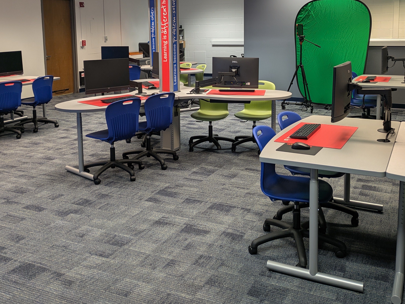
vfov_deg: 38.0
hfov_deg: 50.1
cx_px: 216
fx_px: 433
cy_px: 86
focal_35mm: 37
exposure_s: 1/24
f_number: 1.89
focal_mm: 5.43
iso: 63
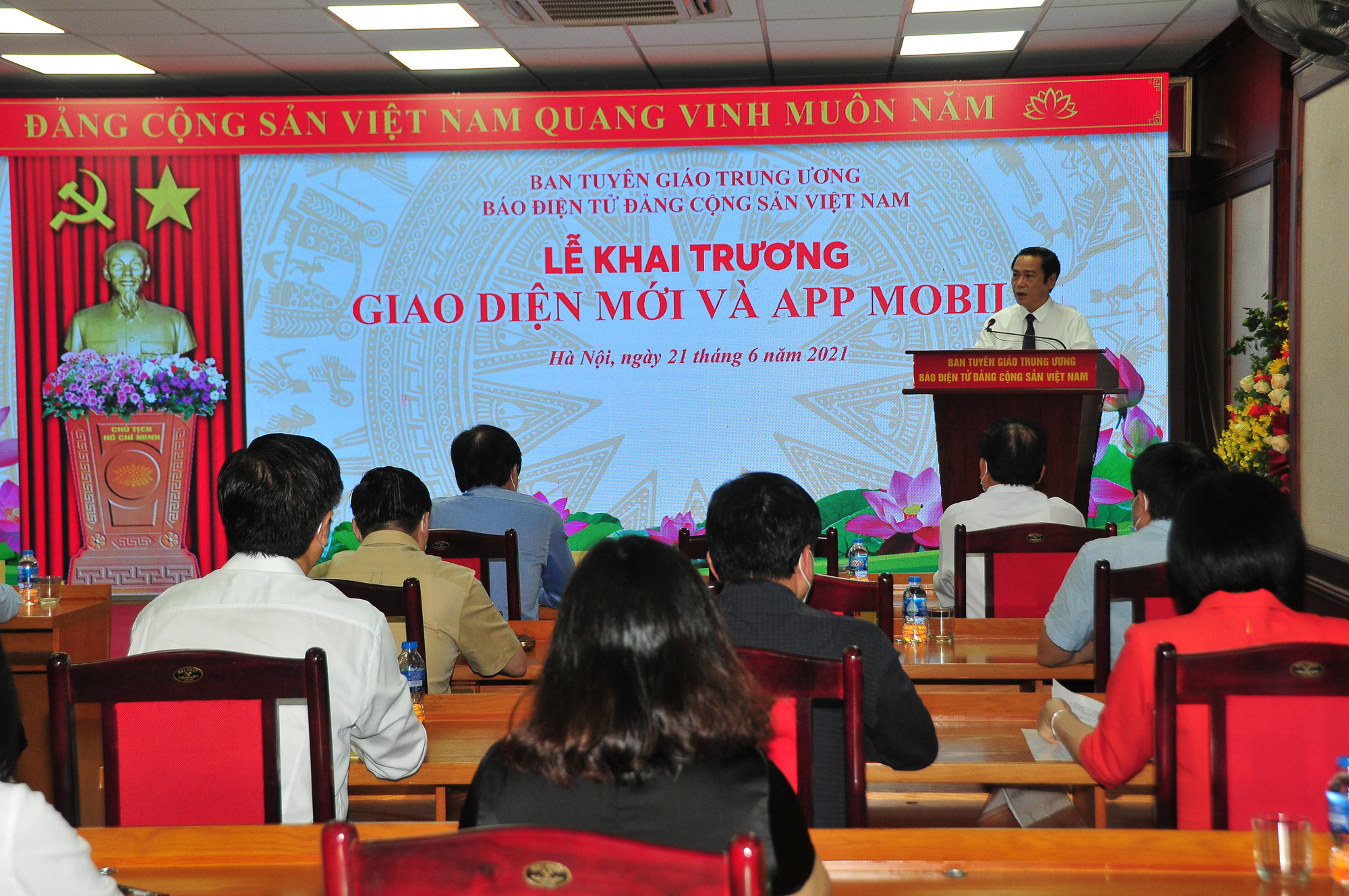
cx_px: 674
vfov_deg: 25.0
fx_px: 2021
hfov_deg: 36.9
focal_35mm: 54
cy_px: 448
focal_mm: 36
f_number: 5
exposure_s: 1/160
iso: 640
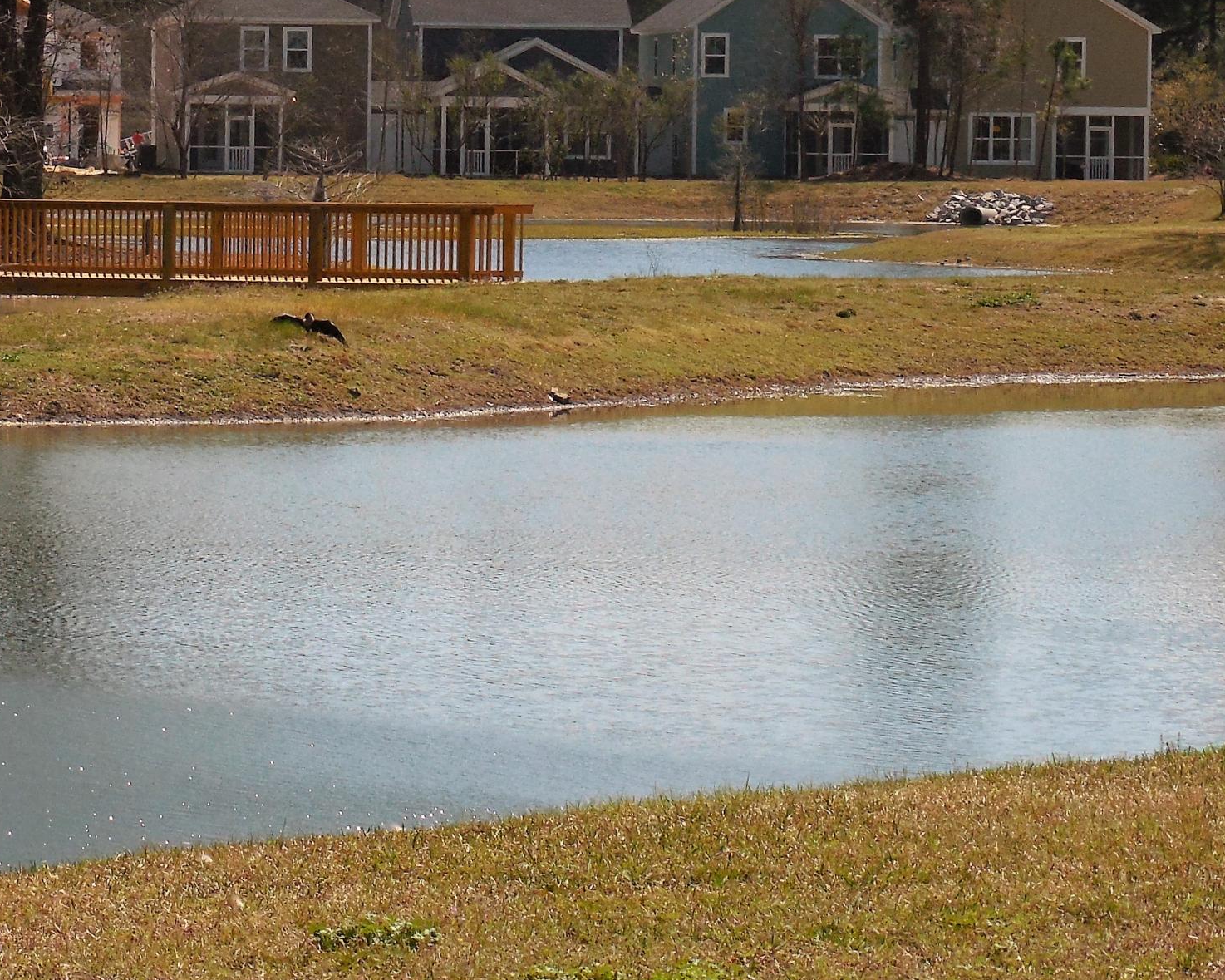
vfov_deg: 10.0
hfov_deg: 12.4
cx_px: 225
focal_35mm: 155
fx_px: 5619
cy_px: 286
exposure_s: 1/1250
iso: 125
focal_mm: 14.1
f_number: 4.5
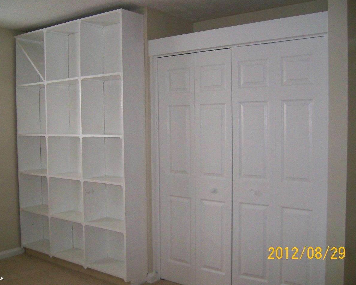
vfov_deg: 40.1
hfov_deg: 49.1
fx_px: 390
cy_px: 144
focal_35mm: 37
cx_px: 172
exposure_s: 1/64
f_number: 2.8
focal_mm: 5.8
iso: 200
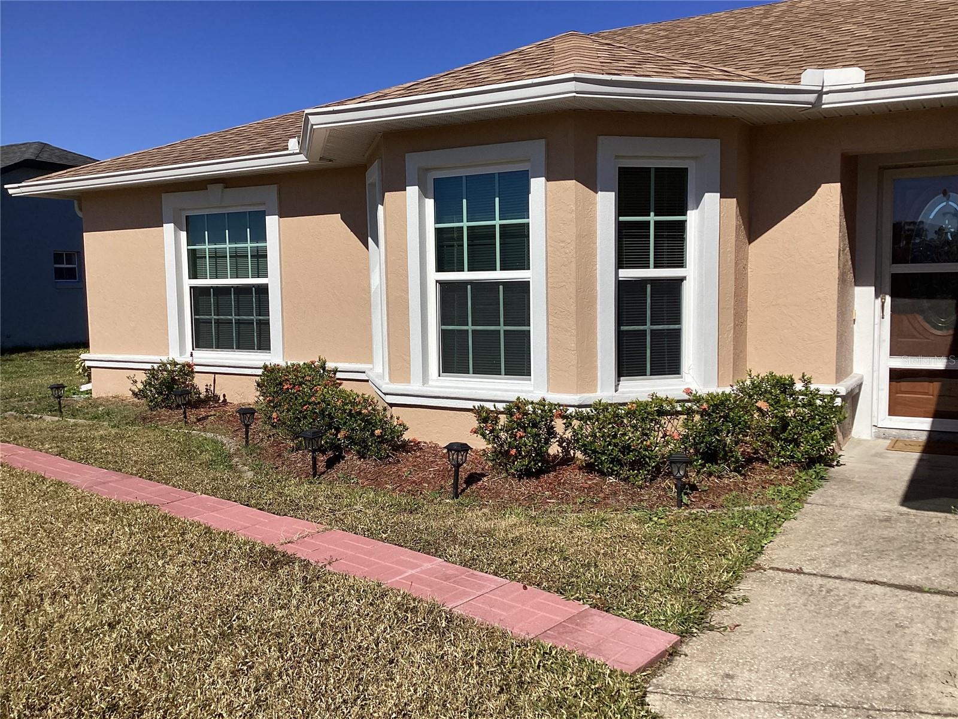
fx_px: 858
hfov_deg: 58.4
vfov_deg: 45.4
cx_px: 479
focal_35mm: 31
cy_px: 360
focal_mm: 3.3
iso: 25
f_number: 2.4
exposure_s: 1/2717
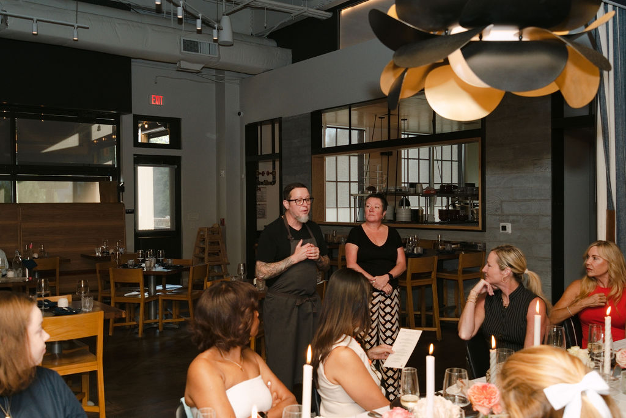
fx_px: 609
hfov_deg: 54.4
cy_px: 209
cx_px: 313
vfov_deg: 37.9
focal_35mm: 35
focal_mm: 35
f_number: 6.3
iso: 800
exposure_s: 1/160
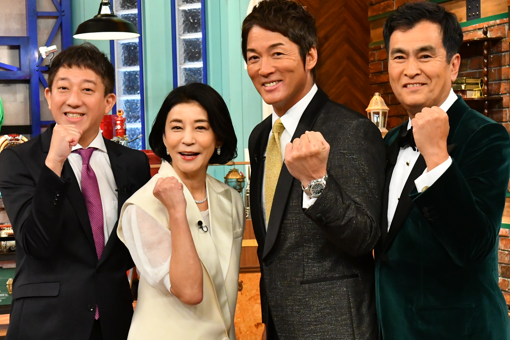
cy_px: 207
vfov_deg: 18.2
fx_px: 1062
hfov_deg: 27.0
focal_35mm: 75
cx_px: 243
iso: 4000
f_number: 8
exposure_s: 1/250
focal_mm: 32
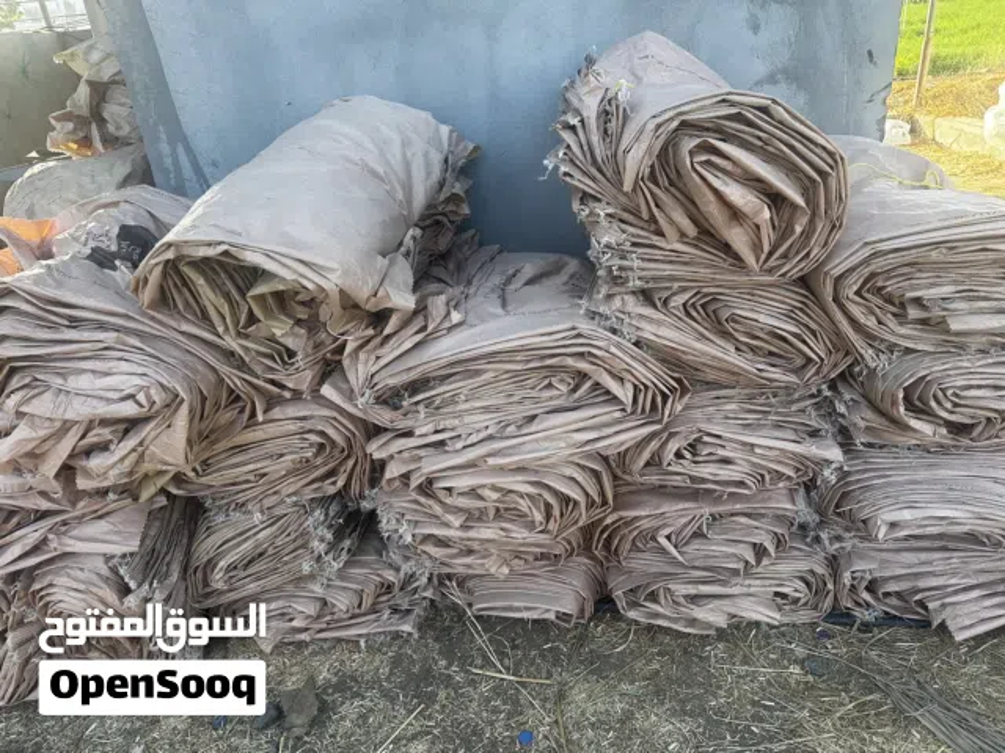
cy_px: 376
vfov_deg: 56.8
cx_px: 502
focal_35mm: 24
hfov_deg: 71.6
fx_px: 697
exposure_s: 1/516
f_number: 1.78
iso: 80
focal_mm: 6.86
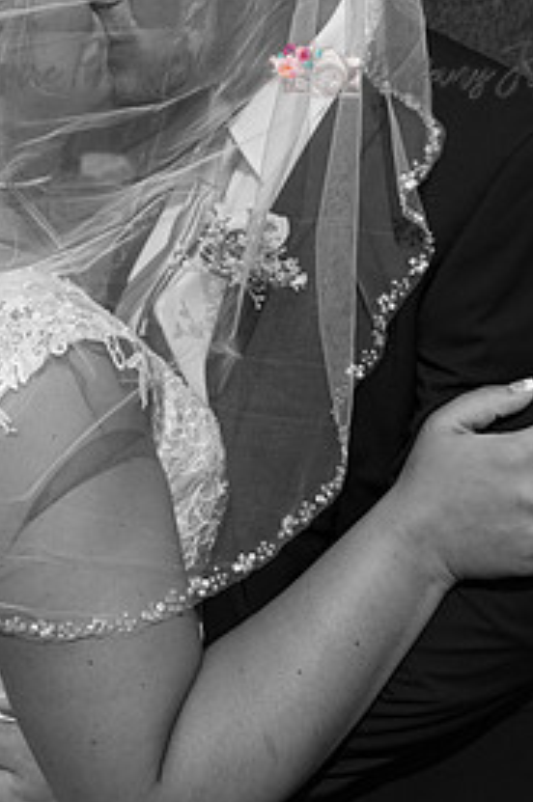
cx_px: 155
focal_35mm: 48
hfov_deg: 27.7
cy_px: 182
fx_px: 1069
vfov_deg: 39.8
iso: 100
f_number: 8
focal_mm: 29.5
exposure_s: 1/500
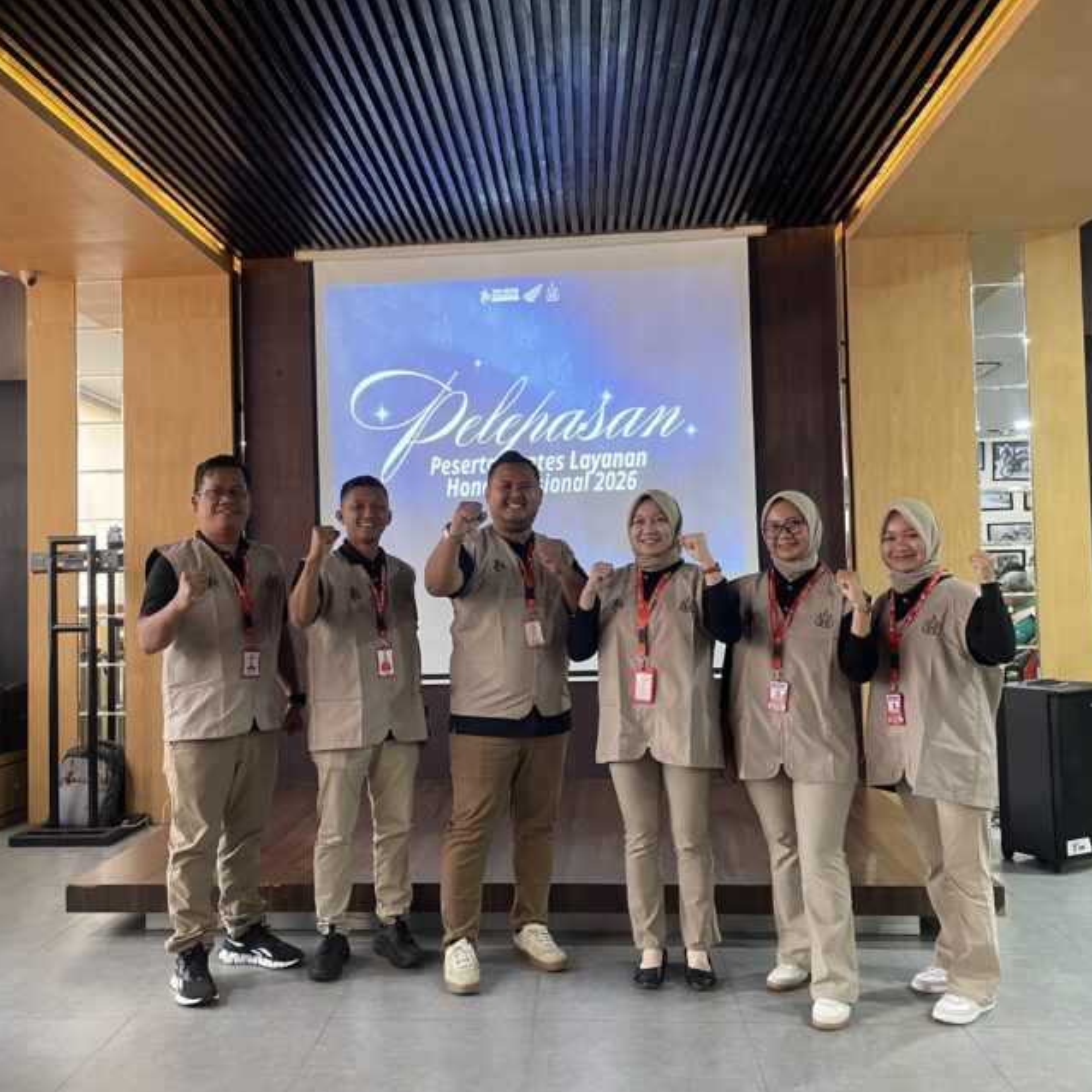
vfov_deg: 52.5
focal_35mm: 31
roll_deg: +2.0
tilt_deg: +1.3
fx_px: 1106
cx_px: 503
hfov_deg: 52.5
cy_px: 549
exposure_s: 1/60
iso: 320
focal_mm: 4.2
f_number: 1.6
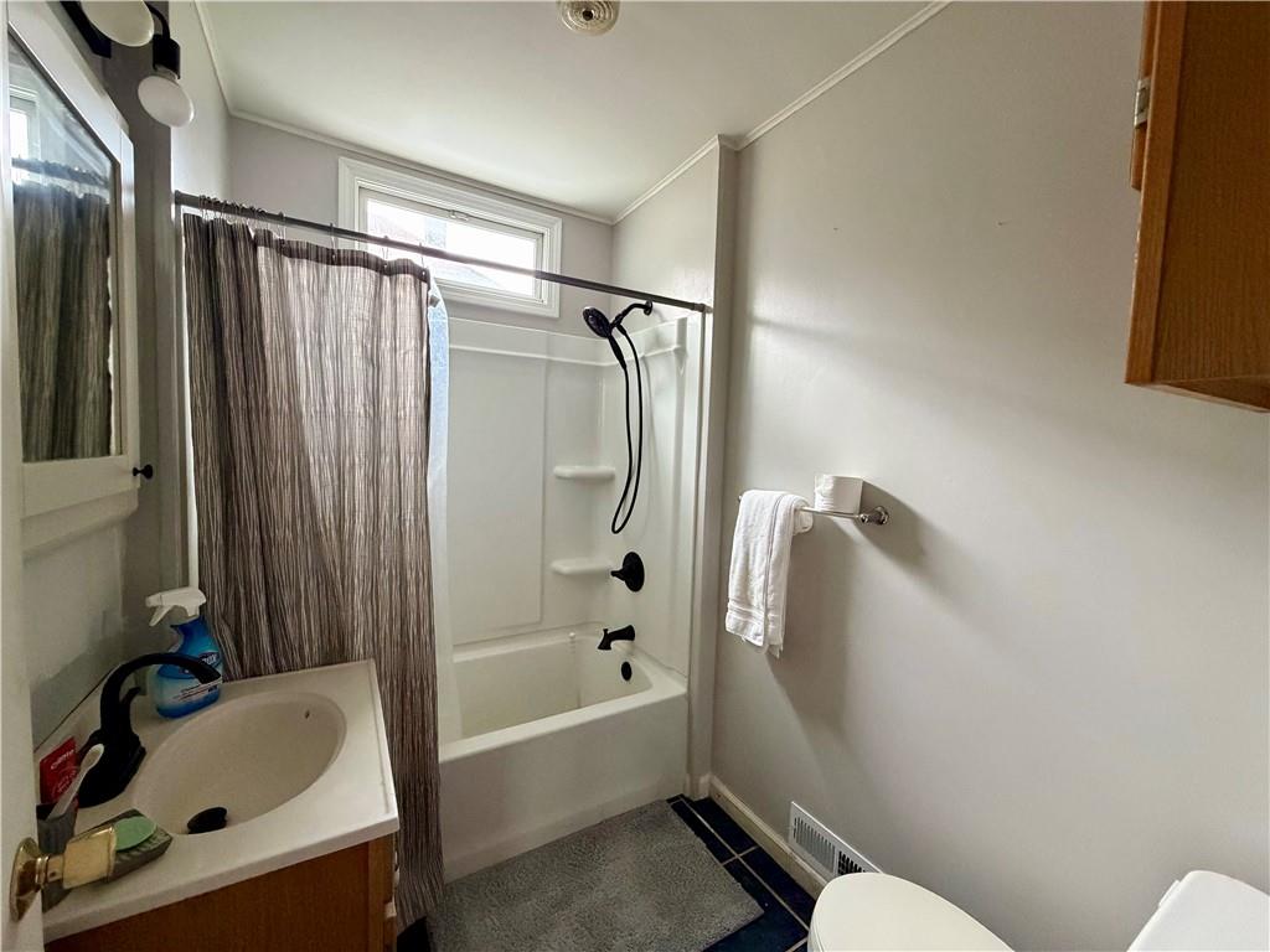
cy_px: 476
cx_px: 635
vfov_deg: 85.7
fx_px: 514
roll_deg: -1.5
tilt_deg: -3.9
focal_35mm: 14
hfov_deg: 102.1
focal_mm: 2.22
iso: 500
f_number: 2.2
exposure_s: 1/60
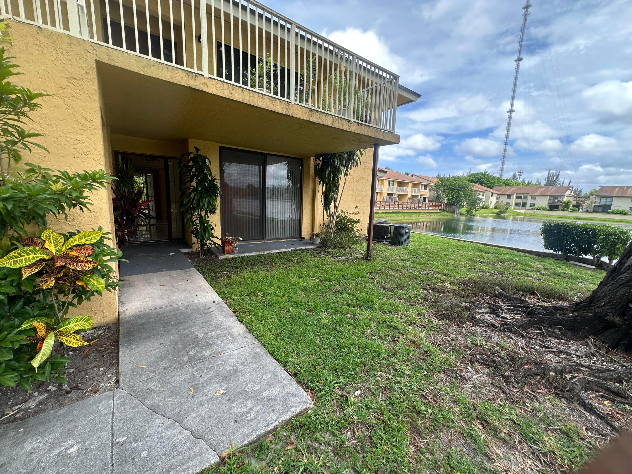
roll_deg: -2.2
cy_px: 237
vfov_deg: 85.7
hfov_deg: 102.1
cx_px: 316
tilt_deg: -9.2
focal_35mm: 14
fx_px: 256
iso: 40
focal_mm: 2.22
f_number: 2.2
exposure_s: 1/373
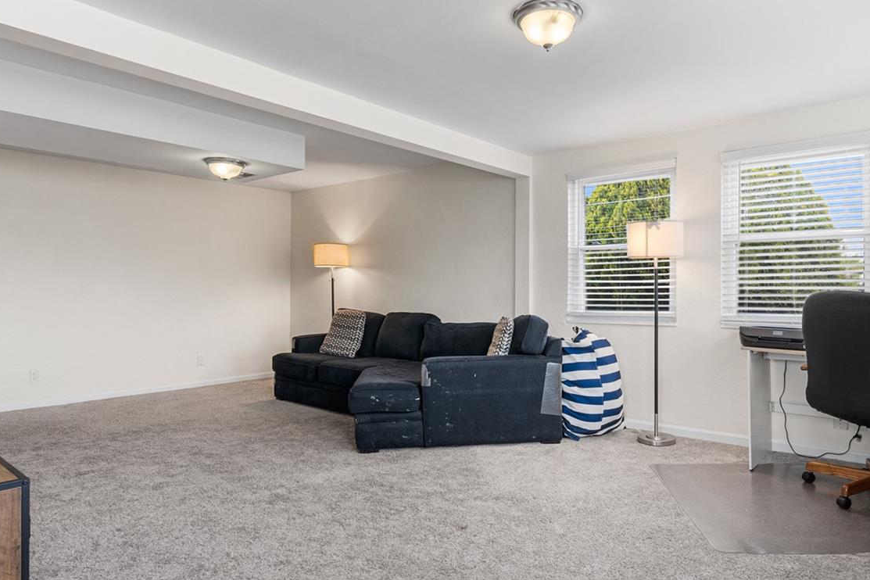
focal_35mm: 23
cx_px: 489
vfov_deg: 55.1
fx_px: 556
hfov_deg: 75.8
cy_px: 280
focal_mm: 16
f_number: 8
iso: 200
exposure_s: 1/5
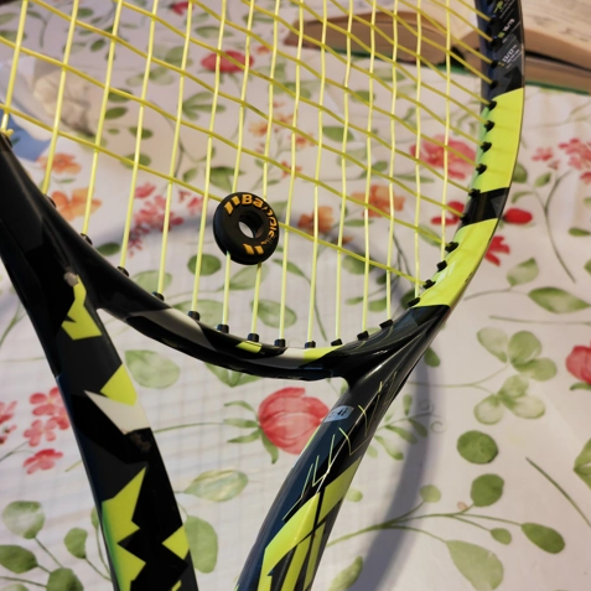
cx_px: 297
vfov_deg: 46.1
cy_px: 418
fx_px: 676
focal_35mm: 35
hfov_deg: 47.2
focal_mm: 5.53
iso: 400
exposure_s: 1/100
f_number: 1.8
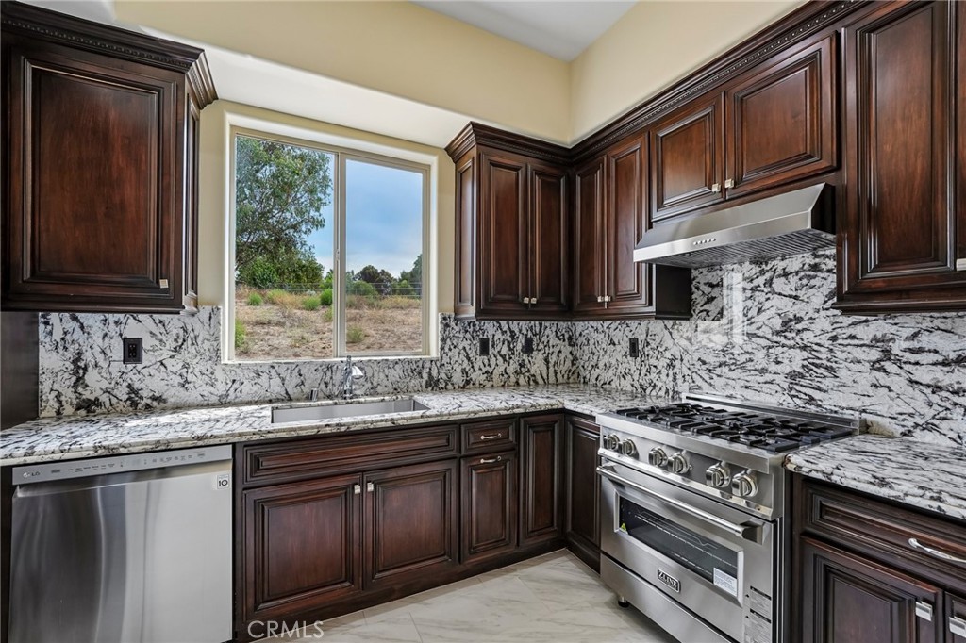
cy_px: 322
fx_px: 376
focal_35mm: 14
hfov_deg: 104.3
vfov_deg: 81.2
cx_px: 483
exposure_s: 1/60
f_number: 8
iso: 400
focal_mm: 14
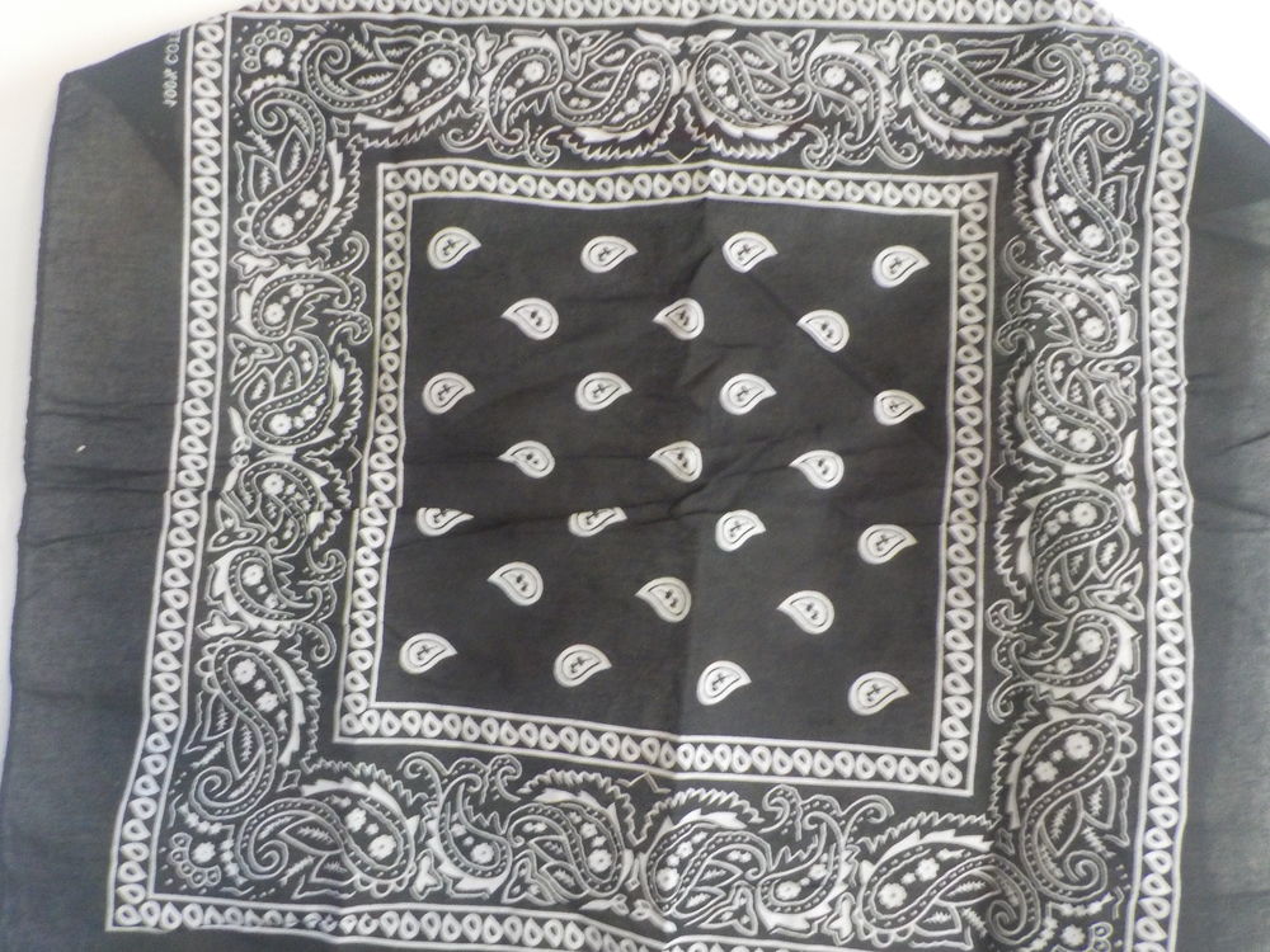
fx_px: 1101
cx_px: 635
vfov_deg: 46.8
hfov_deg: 60.0
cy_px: 476
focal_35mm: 30
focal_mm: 4.1
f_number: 3.3
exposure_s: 1/8
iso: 500
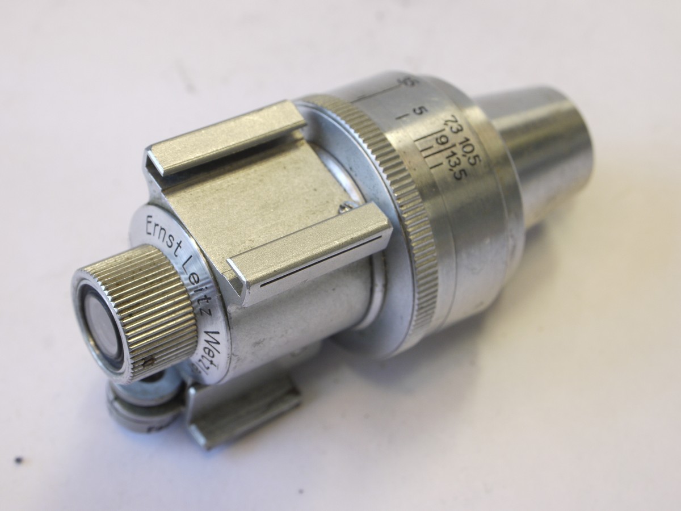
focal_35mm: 78
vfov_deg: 18.9
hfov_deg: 25.0
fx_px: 1534
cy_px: 256
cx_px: 340
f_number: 10
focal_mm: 39
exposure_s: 1/15
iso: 400
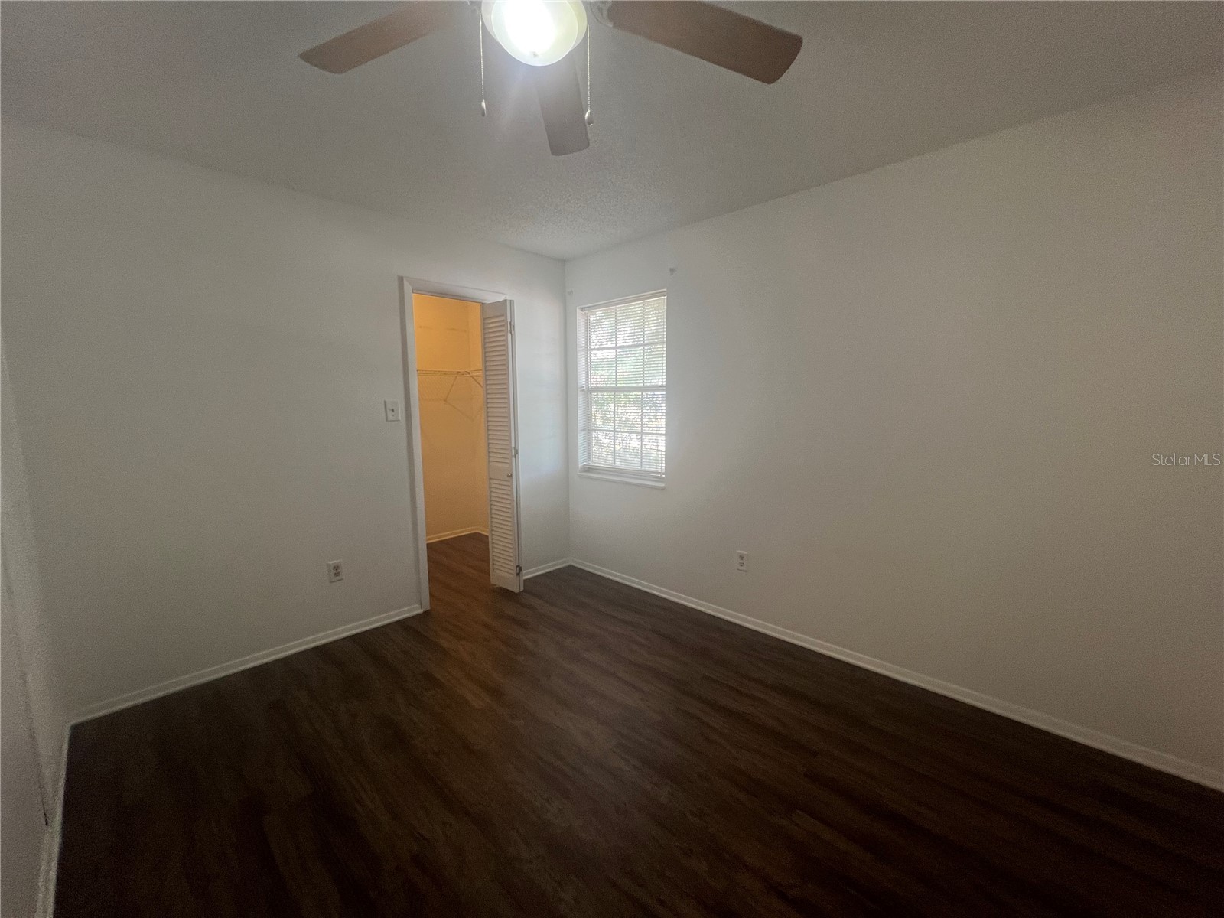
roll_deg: +0.6
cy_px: 459
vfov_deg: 89.9
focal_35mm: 13
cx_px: 612
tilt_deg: -6.4
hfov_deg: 106.2
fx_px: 460
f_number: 1.8
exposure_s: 1/60
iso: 125
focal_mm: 1.57
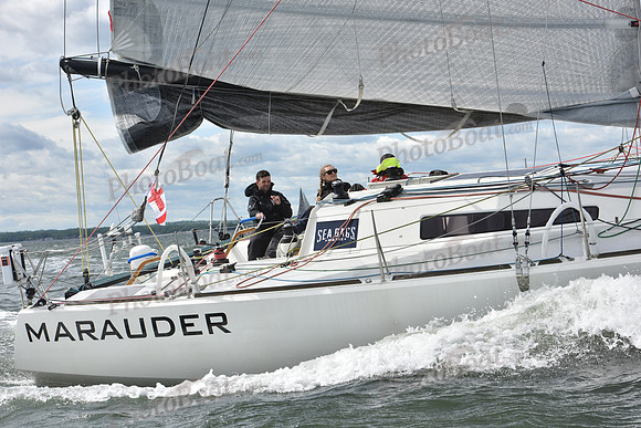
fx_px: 1425
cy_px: 214
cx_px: 320
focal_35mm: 80
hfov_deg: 25.4
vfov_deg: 17.1
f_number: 8
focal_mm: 80
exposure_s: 1/1000
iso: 320
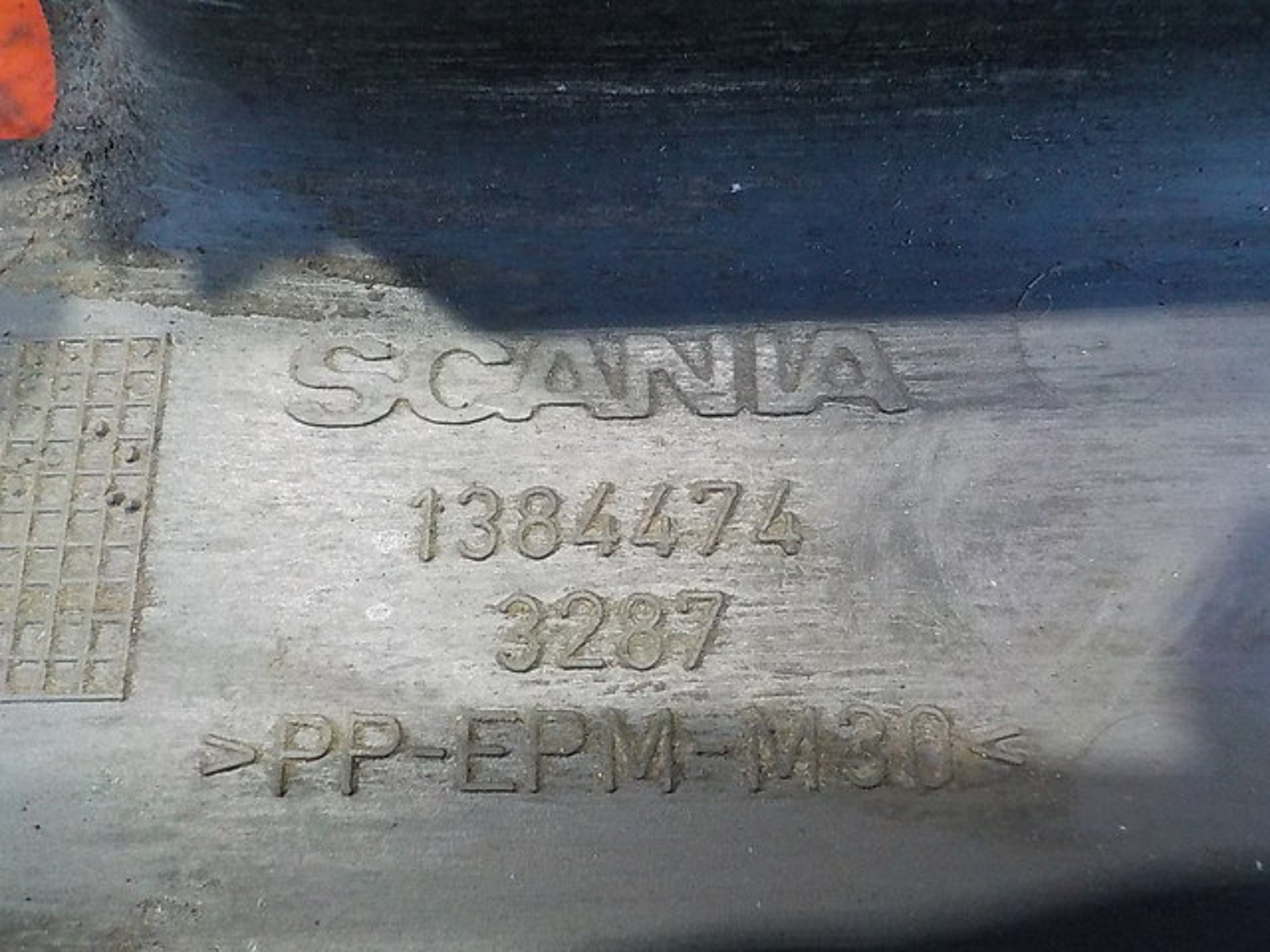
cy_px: 476
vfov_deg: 46.8
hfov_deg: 60.0
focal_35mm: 30
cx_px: 635
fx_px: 1101
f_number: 3.3
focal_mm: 4.1
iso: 800
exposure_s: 1/25
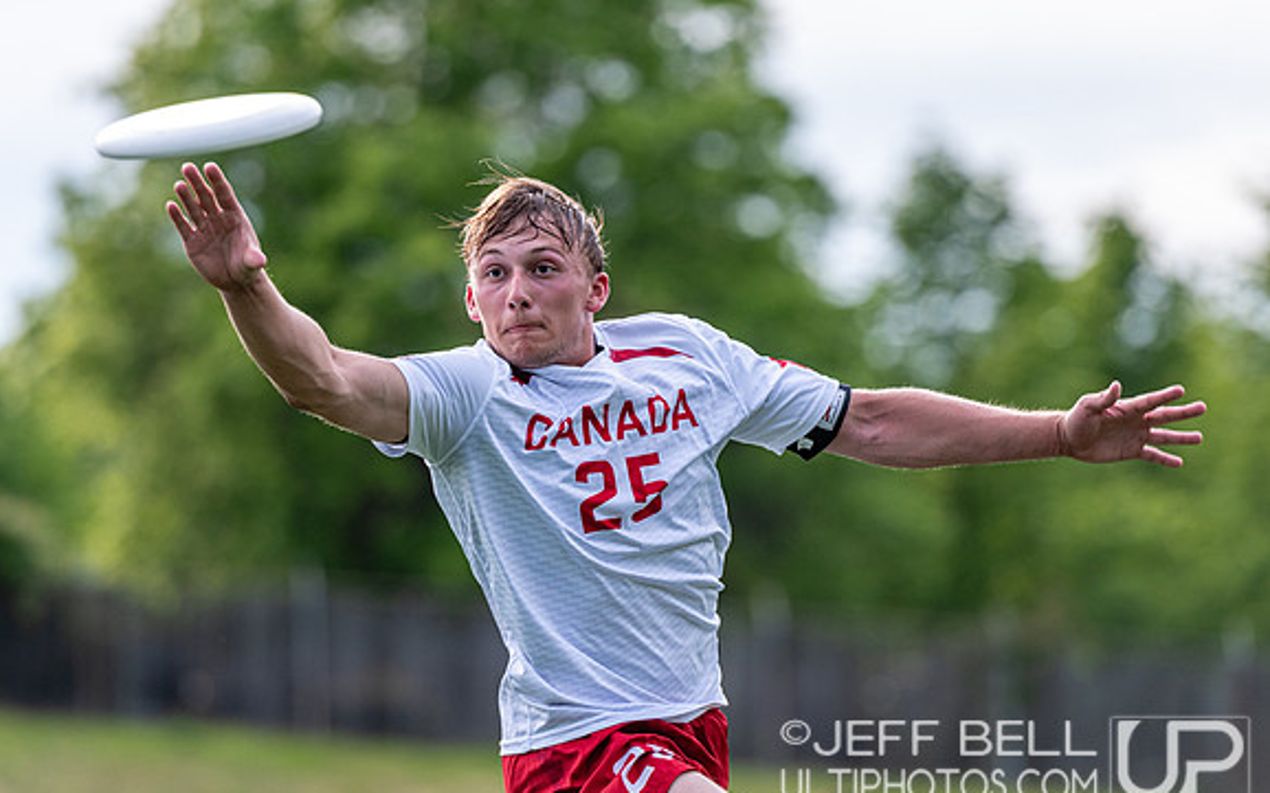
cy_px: 403
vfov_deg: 4.3
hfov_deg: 6.8
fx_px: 10624
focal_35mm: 307
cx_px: 635
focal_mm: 200
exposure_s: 1/1250
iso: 320
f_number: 3.2
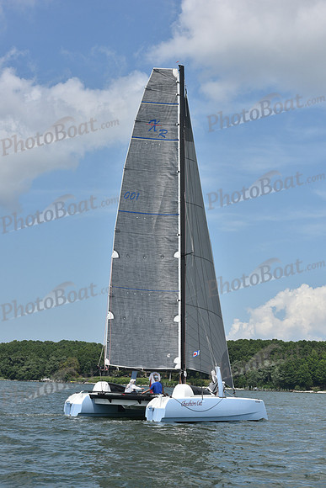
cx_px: 163
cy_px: 244
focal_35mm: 70
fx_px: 950
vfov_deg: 28.8
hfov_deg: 19.5
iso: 320
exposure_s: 1/1000
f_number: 10
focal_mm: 70
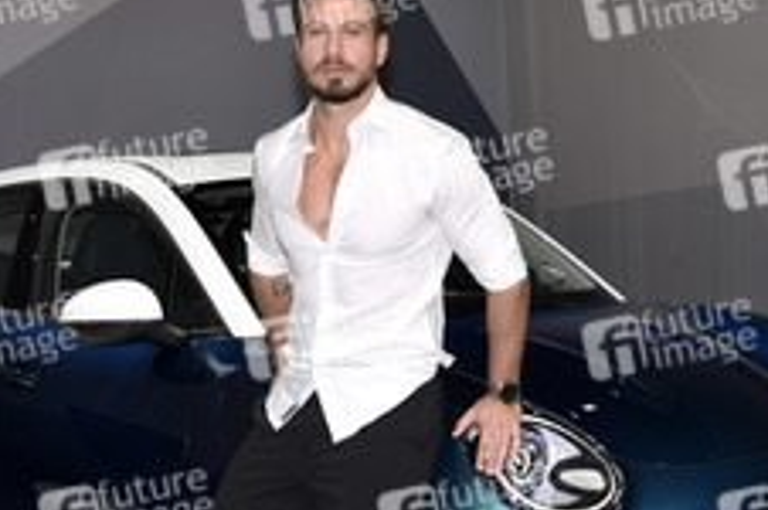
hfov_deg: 29.7
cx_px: 376
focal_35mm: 68
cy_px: 425
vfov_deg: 19.7
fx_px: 1449
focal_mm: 34
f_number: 6.3
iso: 400
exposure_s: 1/125
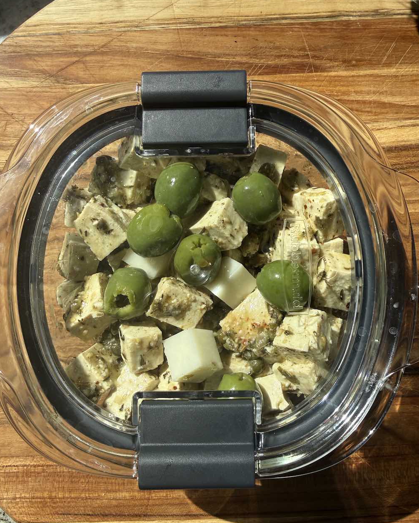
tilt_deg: -82.3
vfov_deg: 58.7
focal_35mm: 30
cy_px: 283
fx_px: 465
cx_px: 213
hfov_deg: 48.5
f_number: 2.2
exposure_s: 1/1572
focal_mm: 2.22
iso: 40
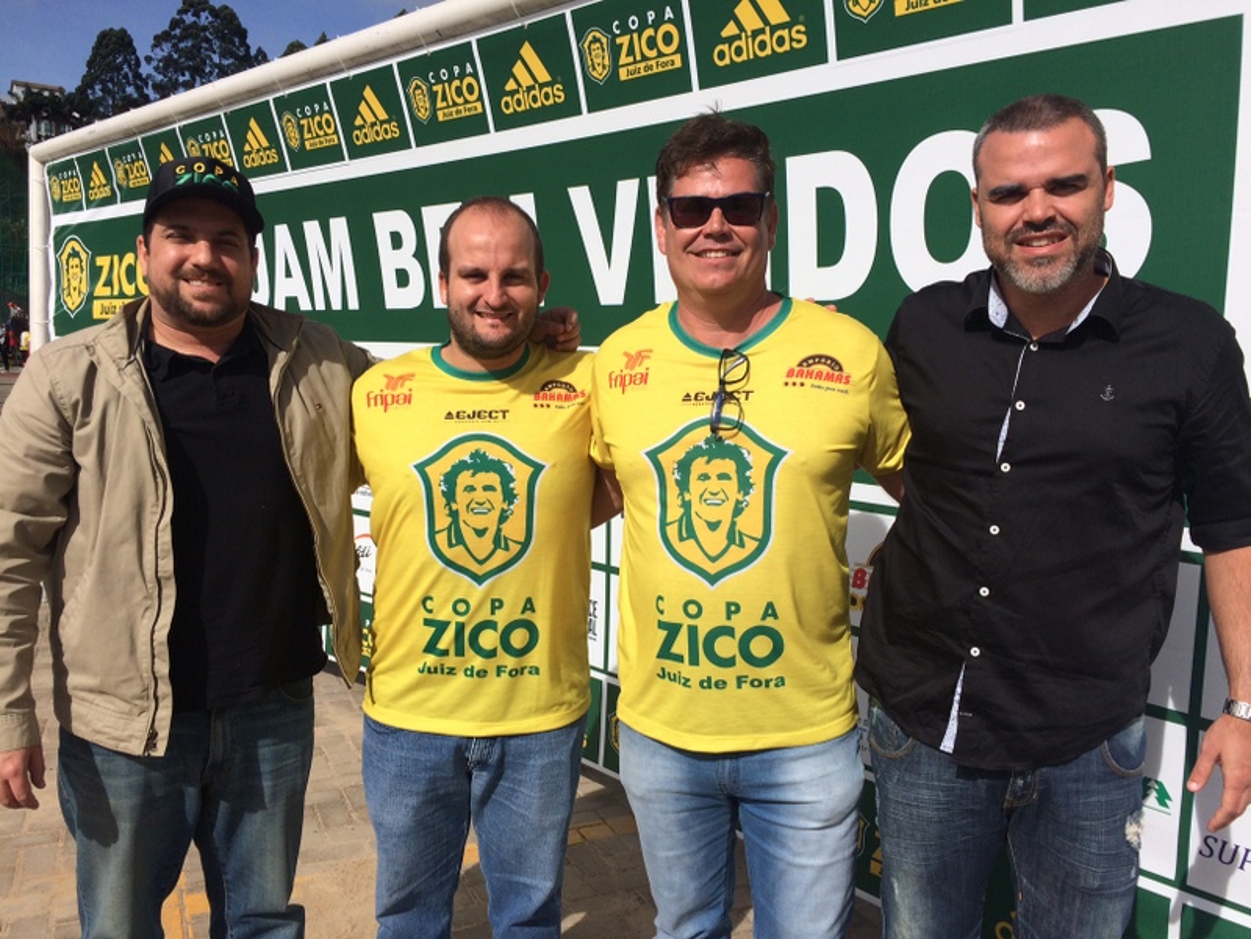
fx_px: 1048
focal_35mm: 29
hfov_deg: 61.7
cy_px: 470
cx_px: 626
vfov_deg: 48.2
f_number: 2.2
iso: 32
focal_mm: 4.15
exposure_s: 1/3731
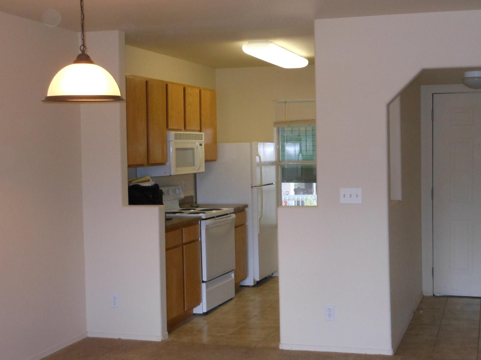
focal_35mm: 52
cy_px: 192
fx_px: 723
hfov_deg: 36.6
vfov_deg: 28.0
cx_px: 303
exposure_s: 1/30
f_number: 4.3
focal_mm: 6.9
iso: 320
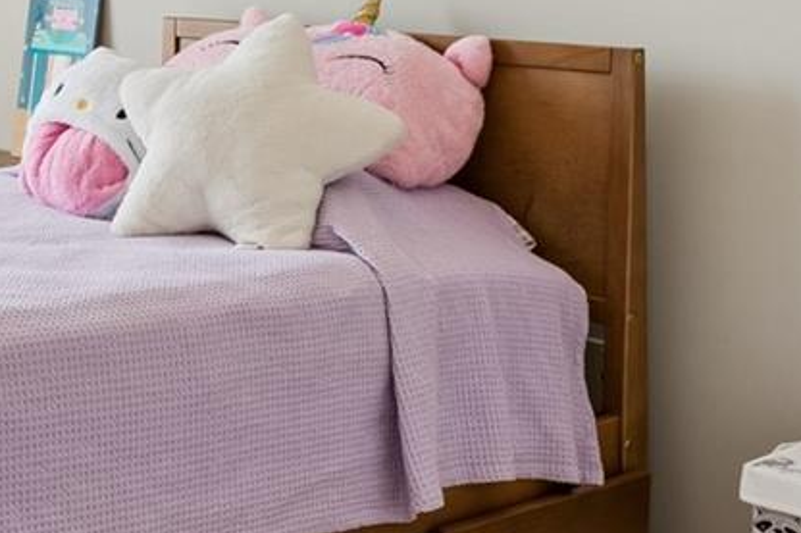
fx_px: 1611
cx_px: -39
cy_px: -93
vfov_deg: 17.9
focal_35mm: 72
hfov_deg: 26.2
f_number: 13
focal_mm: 14.7
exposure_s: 1/30
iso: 400
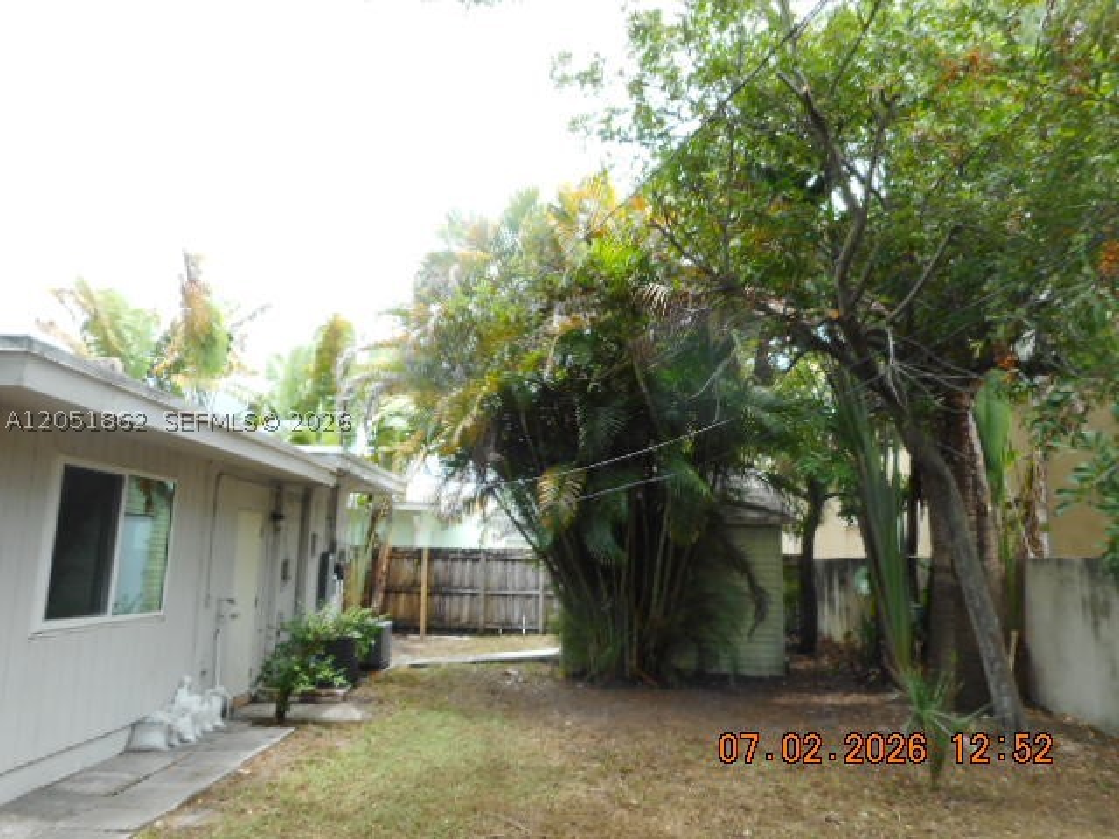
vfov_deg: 54.9
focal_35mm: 25
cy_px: 420
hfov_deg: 69.4
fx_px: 808
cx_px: 560
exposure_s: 1/100
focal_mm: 4.5
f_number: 3.7
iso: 80
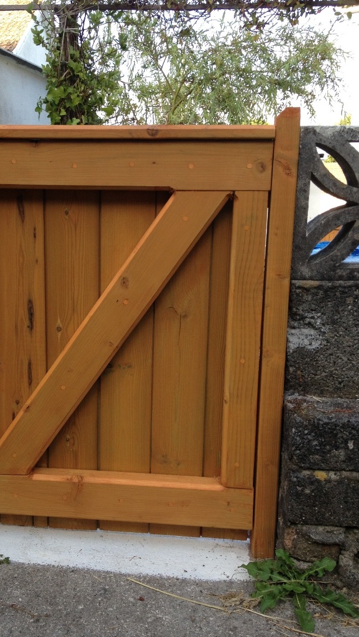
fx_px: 660
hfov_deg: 30.2
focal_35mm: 39
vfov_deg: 51.6
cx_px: 120
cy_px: 313
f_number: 2.4
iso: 50
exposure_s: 1/170
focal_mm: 4.28
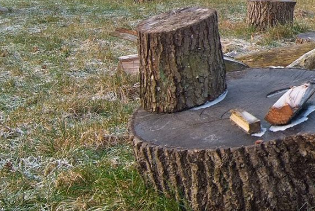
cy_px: 4
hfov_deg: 14.9
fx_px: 1129
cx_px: 454
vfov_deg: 10.6
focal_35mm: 129
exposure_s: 1/125
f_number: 8
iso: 200
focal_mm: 24
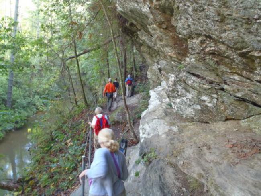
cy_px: 98
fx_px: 211
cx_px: 130
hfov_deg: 63.4
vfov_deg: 49.8
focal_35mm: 28
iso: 200
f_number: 3.9
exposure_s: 1/13
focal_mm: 5
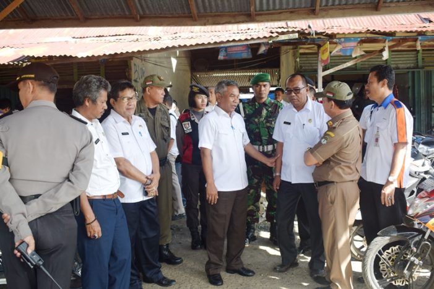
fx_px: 434
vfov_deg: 36.9
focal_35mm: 36
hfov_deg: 53.1
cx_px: 217
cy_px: 144
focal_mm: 24
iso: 400
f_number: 6.3
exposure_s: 1/160
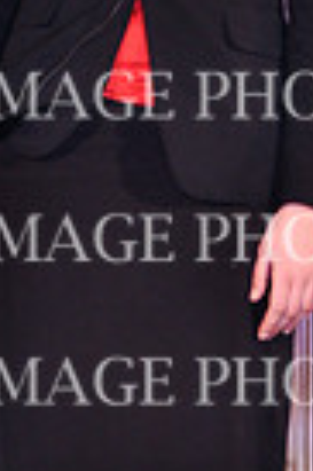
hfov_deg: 4.5
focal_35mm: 306
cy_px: 165
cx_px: 177
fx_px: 4001
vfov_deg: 6.7
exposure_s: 1/60
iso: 400
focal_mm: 62
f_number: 2.8
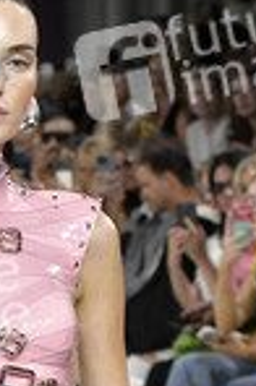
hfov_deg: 4.9
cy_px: 451
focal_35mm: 279
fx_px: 2990
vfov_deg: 7.3
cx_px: -29
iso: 2500
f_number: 6.3
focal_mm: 86
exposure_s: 1/320
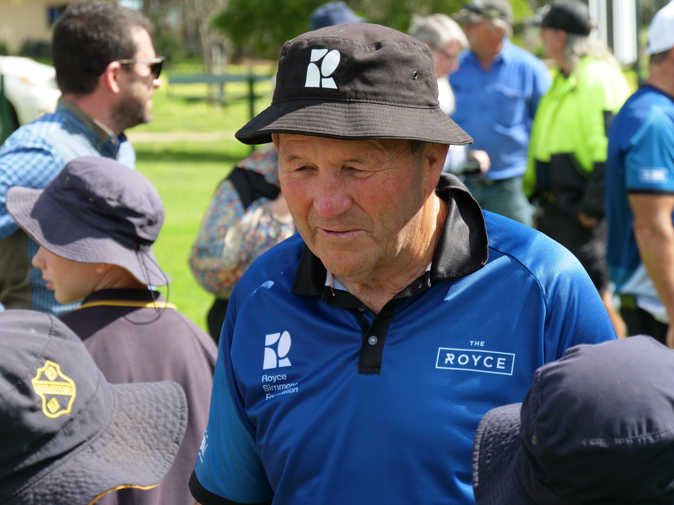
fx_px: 2687
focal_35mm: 138
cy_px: 252
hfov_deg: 14.3
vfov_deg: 10.7
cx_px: 337
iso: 200
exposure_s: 1/320
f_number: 5.6
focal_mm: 69
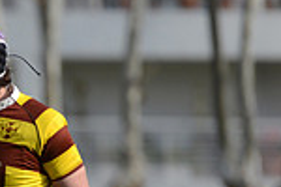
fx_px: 5869
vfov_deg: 1.8
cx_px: -174
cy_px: 278
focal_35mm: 752
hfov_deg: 2.7
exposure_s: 1/2000
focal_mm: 195
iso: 250
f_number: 2.8
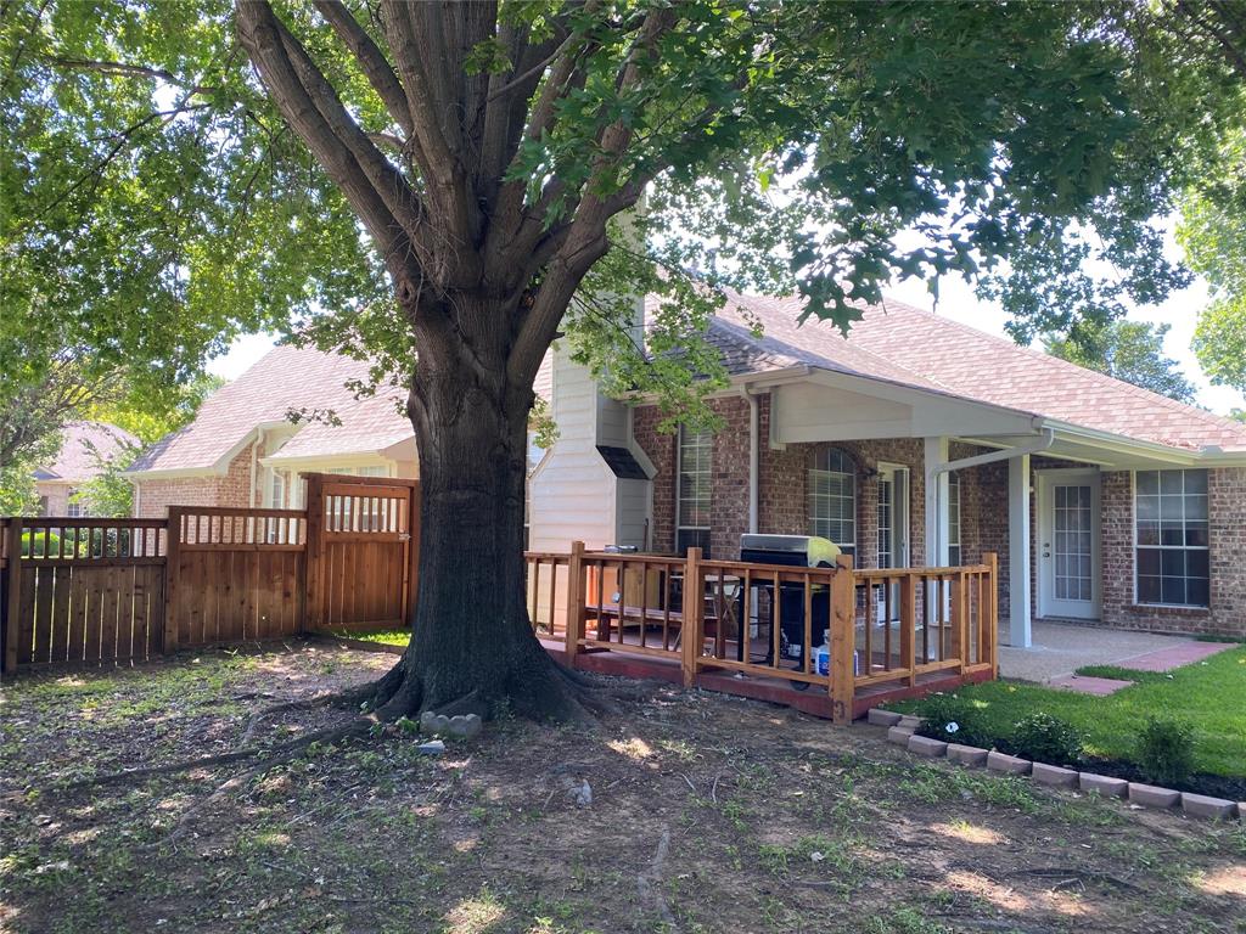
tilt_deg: +2.3
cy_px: 467
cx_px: 623
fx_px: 936
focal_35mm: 26
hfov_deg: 67.3
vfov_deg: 53.1
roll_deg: -0.3
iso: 32
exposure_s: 1/163
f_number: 1.8
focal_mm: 4.25
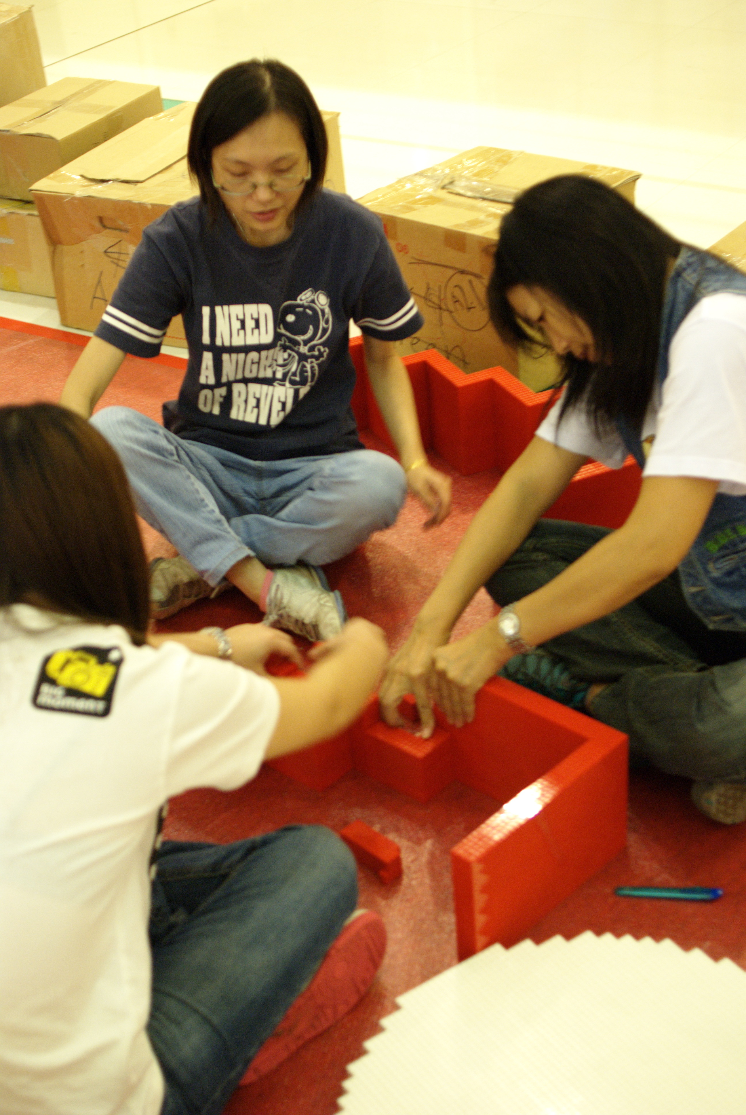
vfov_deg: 37.8
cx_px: 373
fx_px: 1627
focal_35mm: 52
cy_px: 558
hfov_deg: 25.8
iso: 800
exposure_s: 1/40
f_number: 3.2
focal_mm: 35
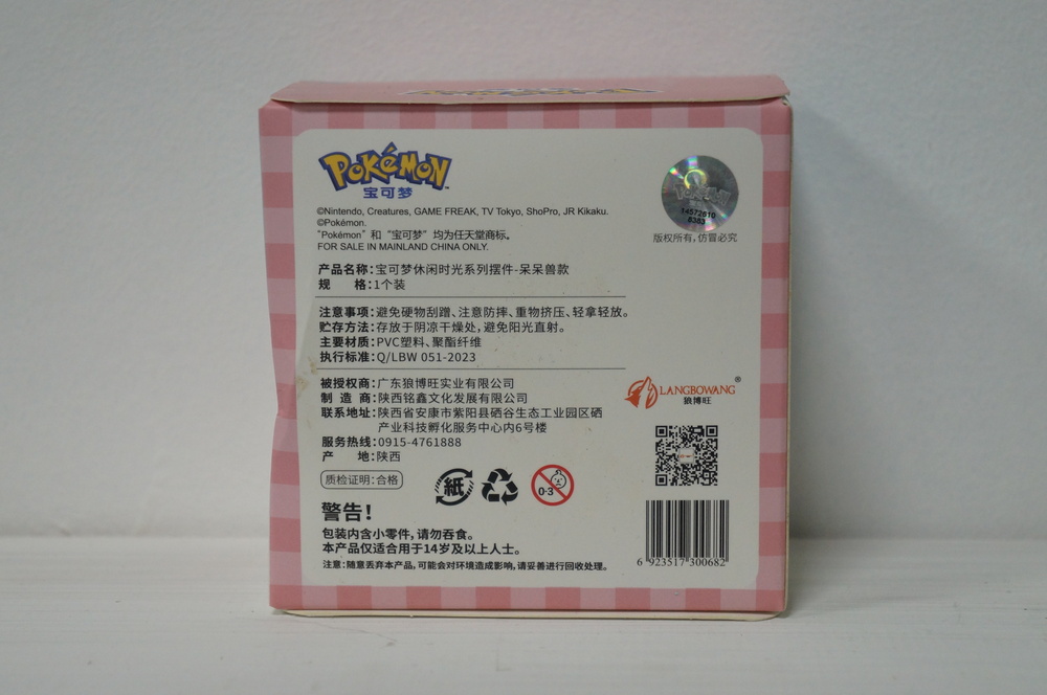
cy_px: 348
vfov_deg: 16.5
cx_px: 524
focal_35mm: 82
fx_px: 2396
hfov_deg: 24.6
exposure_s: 1/100
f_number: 5.6
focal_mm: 55
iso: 1250
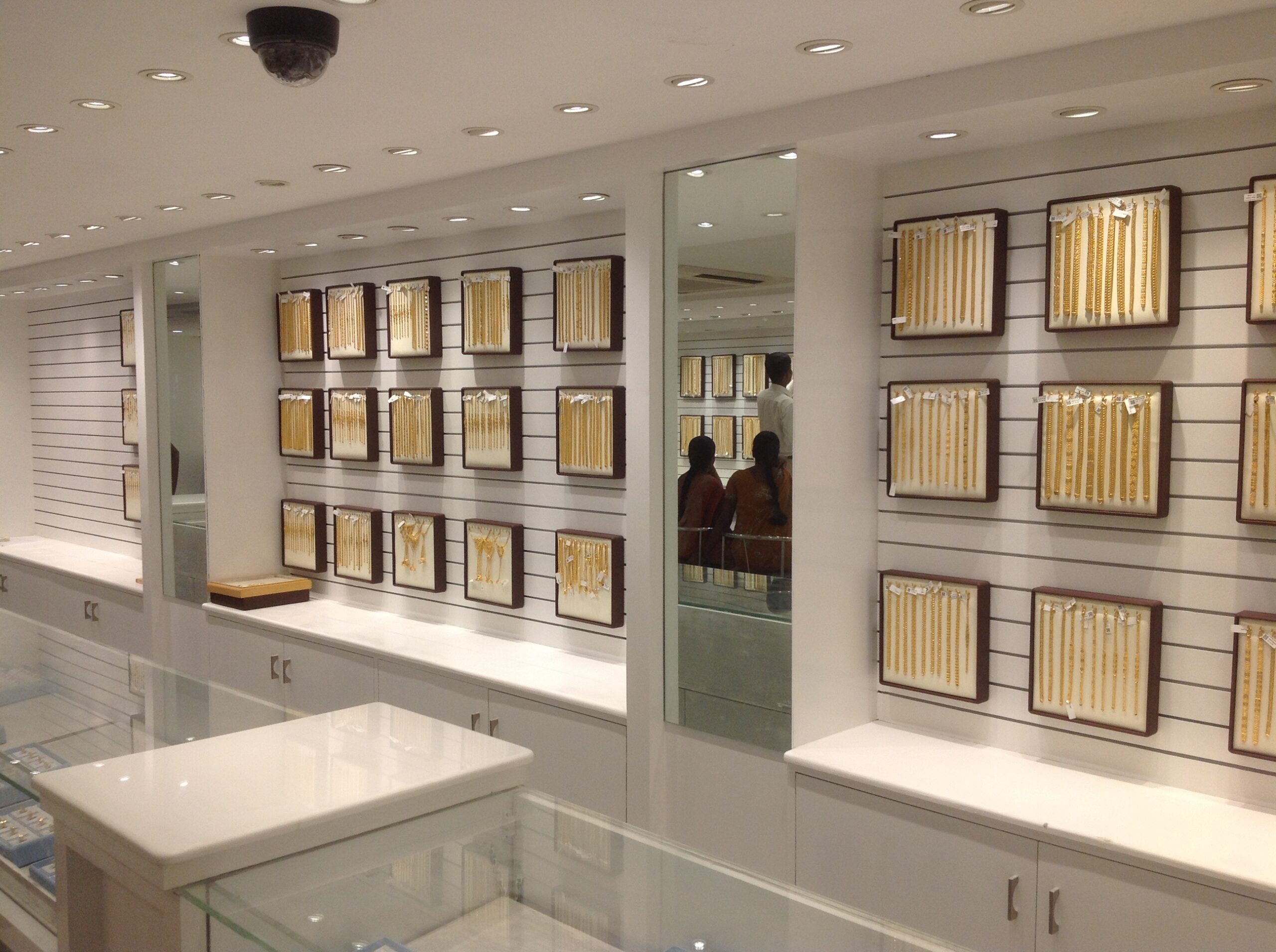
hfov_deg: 52.7
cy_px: 476
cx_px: 638
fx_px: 1288
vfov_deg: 40.6
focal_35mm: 35
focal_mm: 4.28
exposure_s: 1/226
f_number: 2.4
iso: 50
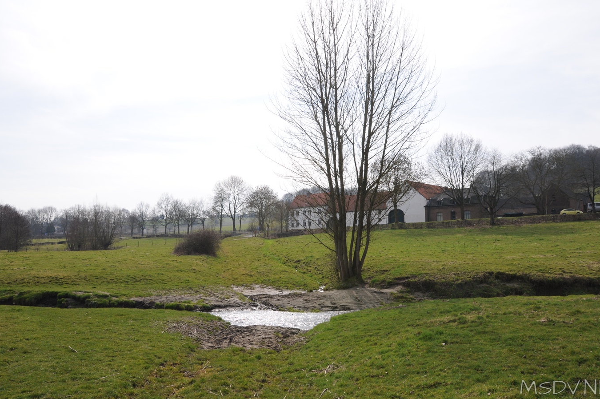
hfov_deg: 65.5
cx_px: 310
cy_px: 196
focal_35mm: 28
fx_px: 466
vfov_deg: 46.3
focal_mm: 18
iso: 200
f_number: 9
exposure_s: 1/320
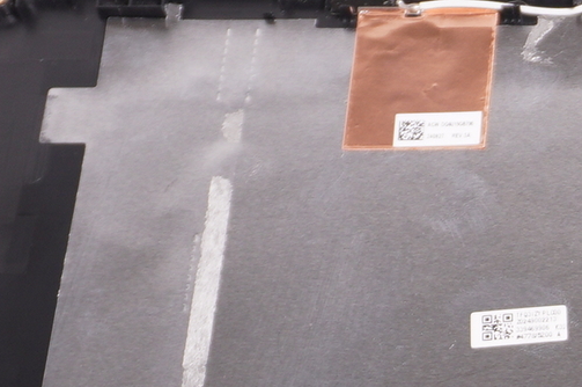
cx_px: 962
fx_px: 3011
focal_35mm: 186
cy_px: 620
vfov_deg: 7.2
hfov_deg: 10.5
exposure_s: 1/13
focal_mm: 25
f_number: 5.6
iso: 125
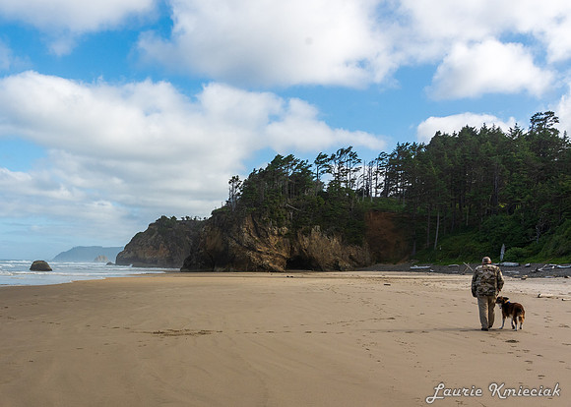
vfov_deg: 33.3
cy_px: 269
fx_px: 675
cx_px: 183
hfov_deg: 45.1
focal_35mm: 42
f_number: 8
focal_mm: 20
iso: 140
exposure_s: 1/500
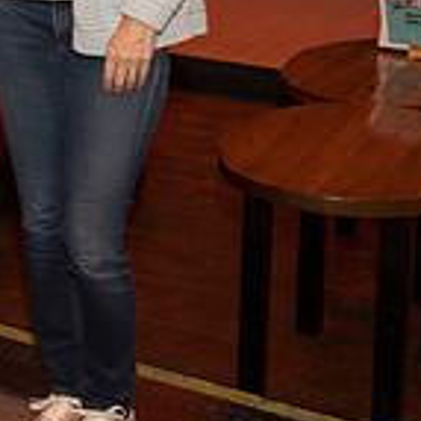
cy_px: -75
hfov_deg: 13.5
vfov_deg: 15.3
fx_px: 1514
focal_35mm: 110
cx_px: -424
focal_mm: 32
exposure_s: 1/60
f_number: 5.6
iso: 1000
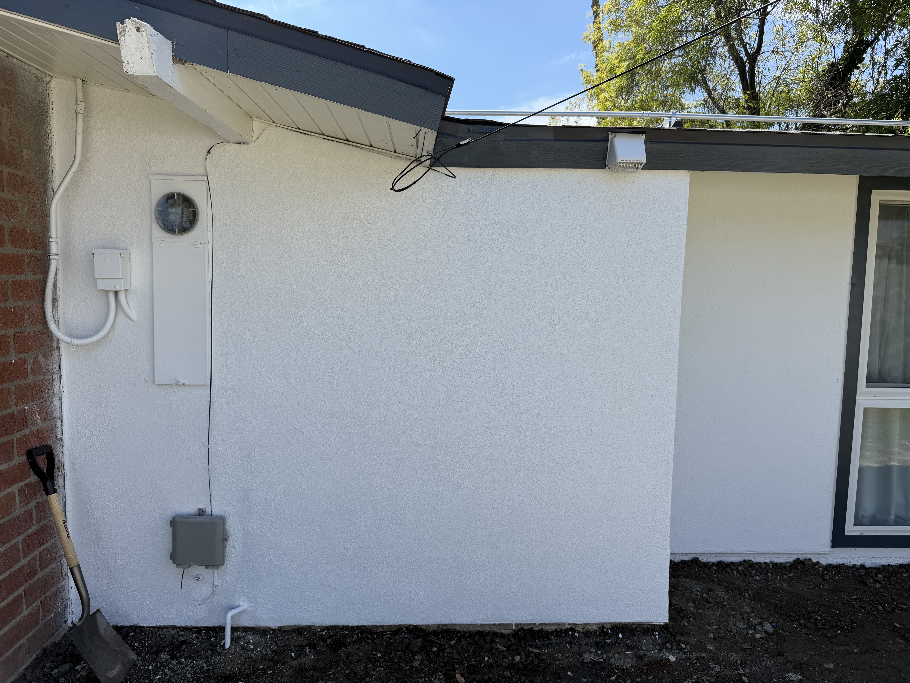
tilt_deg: -6.2
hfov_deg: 71.6
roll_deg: -2.0
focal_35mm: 24
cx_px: 455
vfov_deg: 56.8
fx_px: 631
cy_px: 342
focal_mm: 6.76
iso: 80
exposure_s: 1/2907
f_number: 1.78
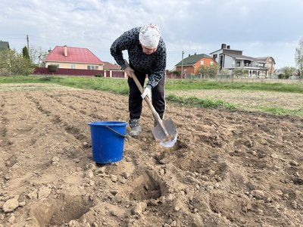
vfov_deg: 56.8
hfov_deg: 71.6
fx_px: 210
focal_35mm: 24
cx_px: 152
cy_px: 114
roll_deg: -0.8
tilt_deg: -9.8
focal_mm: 6.76
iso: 80
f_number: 1.78
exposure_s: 1/2331
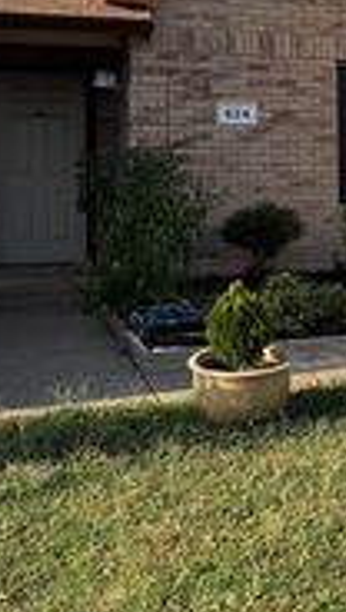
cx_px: 512
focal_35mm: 71
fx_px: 1154
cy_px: 171
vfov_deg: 29.4
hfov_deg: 15.7
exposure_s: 1/2604
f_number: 1.78
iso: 80
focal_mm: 6.76
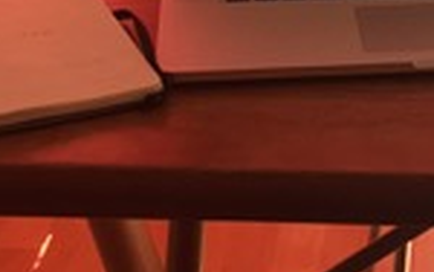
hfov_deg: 15.8
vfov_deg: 9.2
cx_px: 347
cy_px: -344
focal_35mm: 131
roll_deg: +1.2
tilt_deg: -9.9
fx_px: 1551
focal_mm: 4.15
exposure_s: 1/353
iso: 32
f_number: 2.2
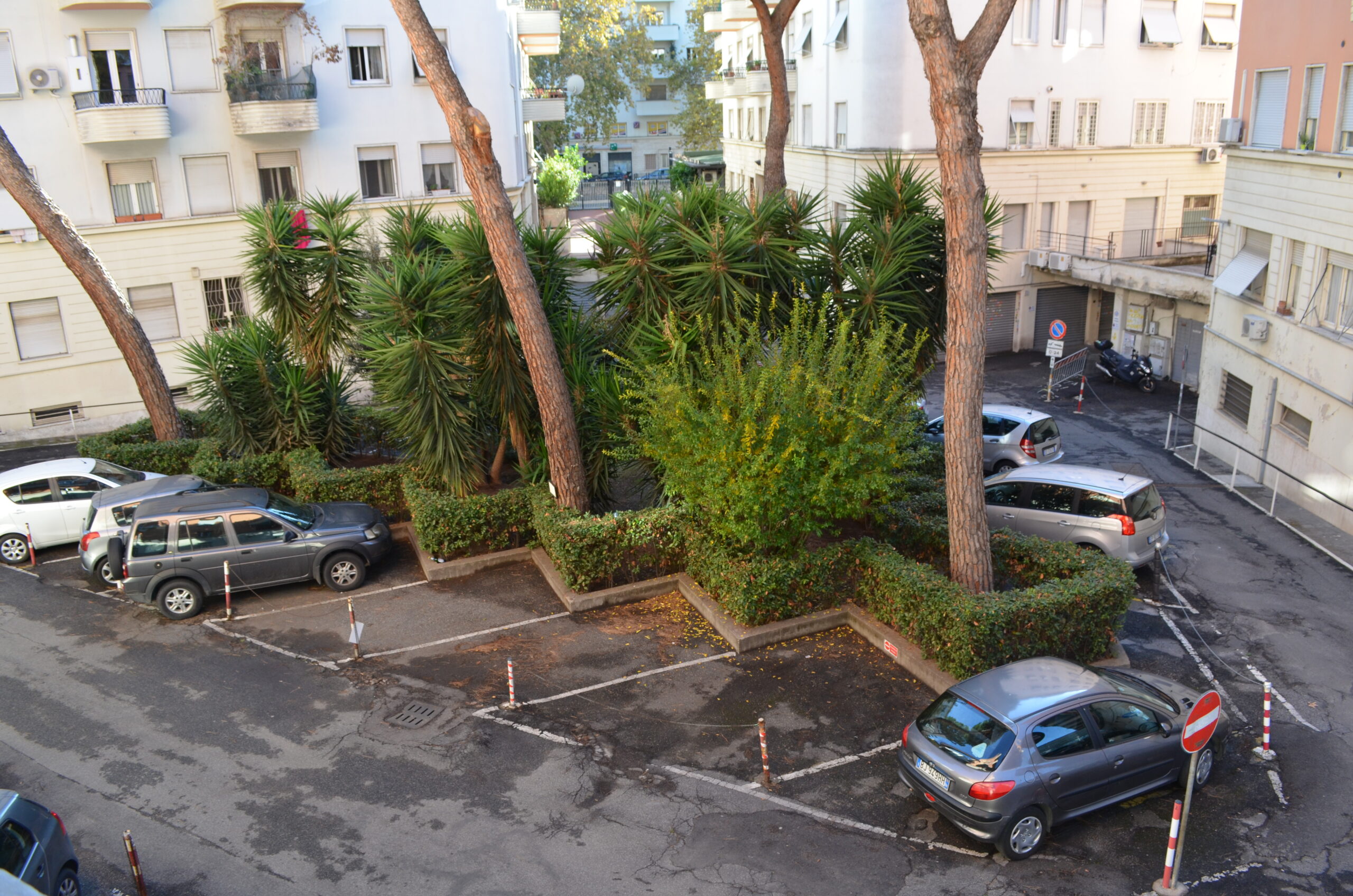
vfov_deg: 47.7
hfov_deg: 67.5
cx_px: 676
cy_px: 448
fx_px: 1013
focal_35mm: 27
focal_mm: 18
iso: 400
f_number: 5.6
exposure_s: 1/125
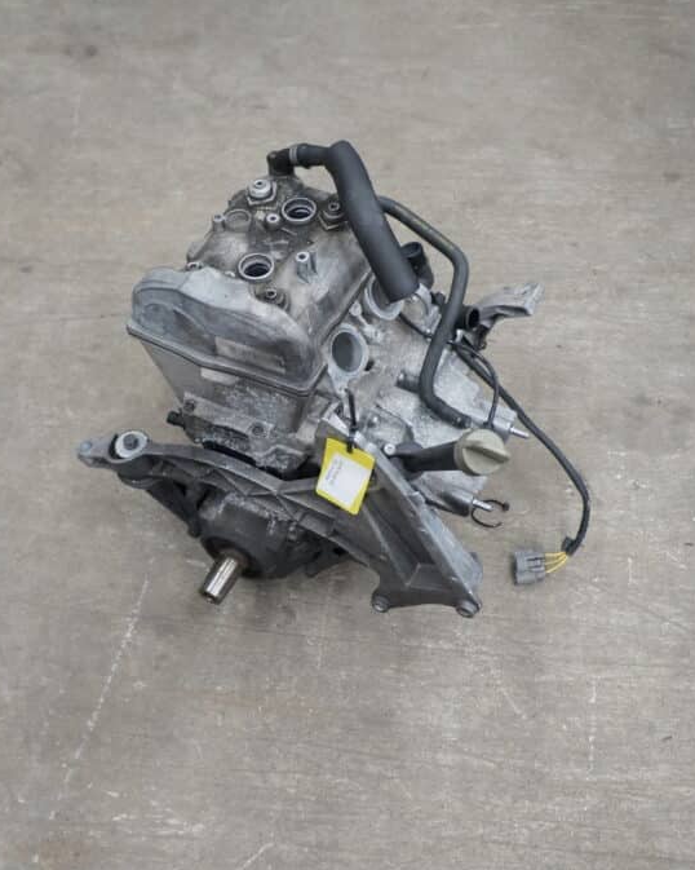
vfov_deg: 45.1
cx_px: 297
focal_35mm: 41
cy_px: 435
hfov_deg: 36.6
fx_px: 1047
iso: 800
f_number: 3.5
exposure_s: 1/60
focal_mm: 19
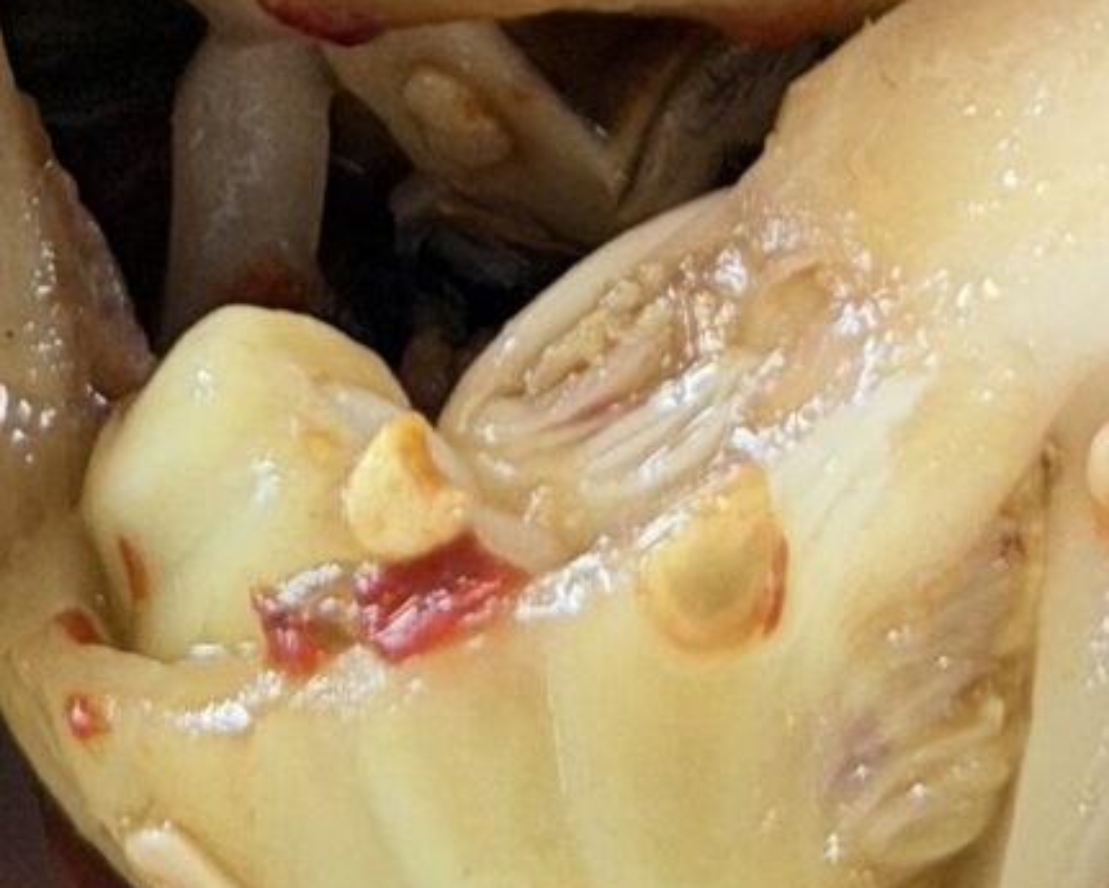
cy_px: -1694
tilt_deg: -46.5
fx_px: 9127
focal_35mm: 278
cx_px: 412
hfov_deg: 7.0
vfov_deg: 5.3
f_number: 1.78
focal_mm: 6.76
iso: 250
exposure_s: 1/100
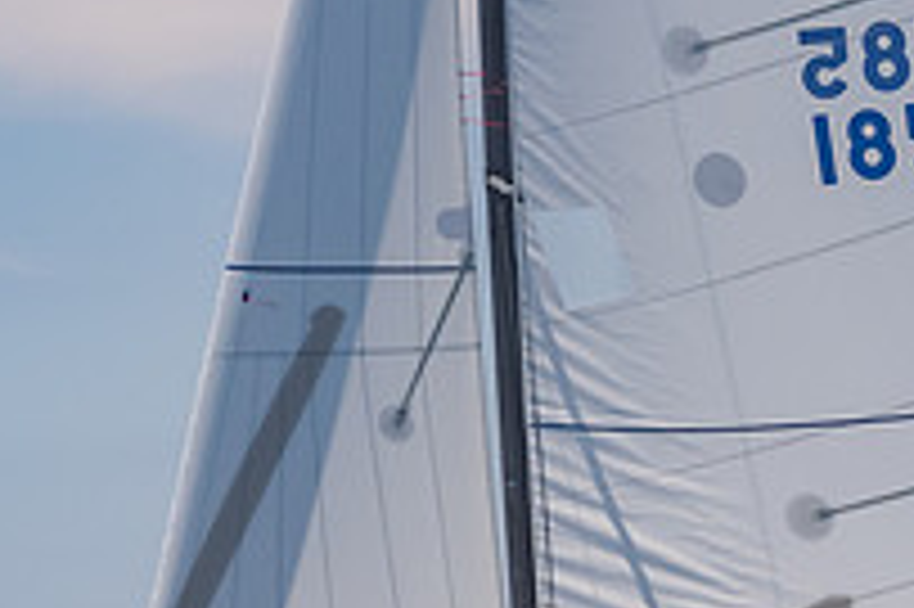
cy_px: 815
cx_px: 361
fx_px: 11263
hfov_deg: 4.6
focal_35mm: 444
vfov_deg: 3.1
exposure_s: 1/1250
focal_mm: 100
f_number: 14
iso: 640
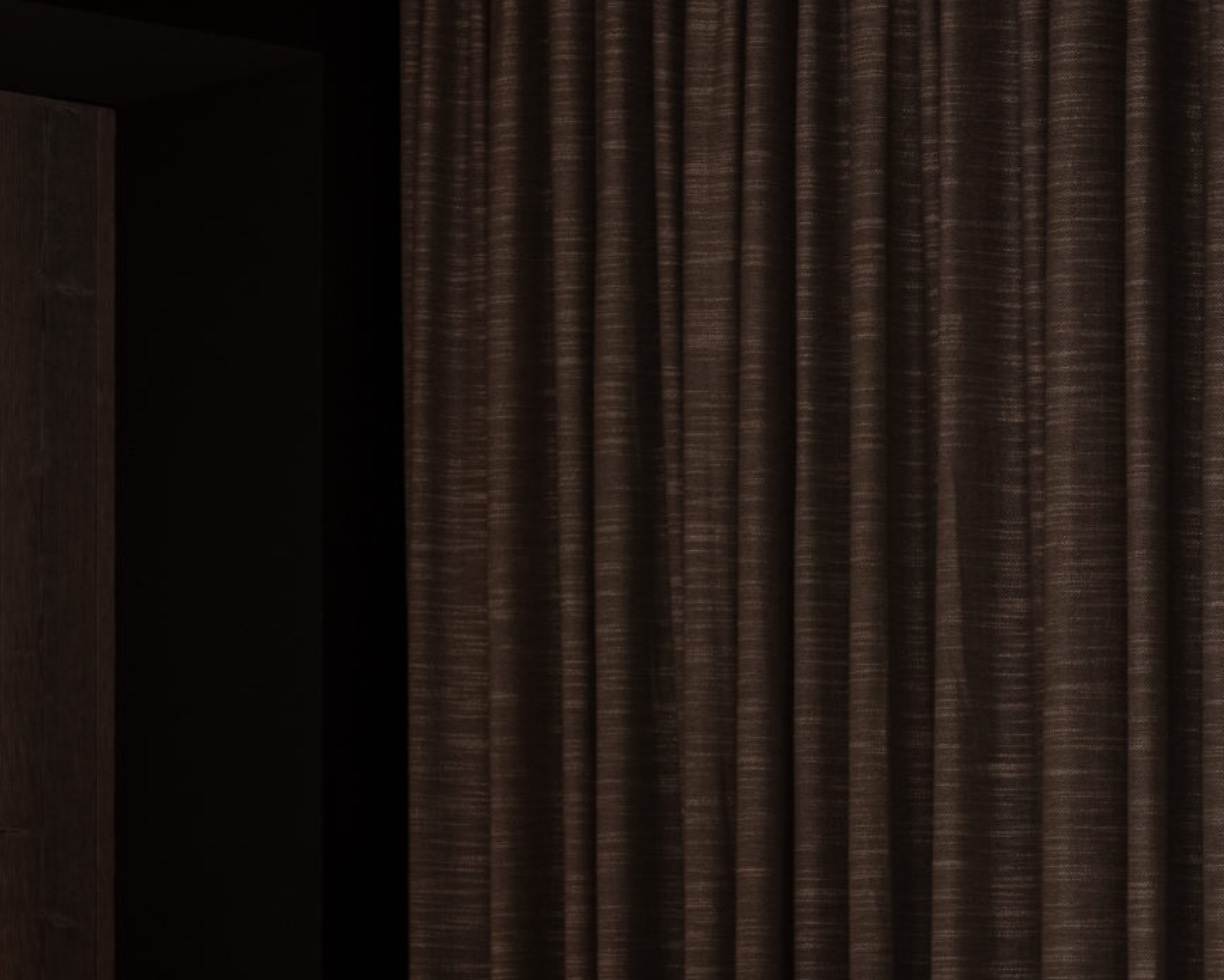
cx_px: 613
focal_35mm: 135
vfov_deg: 11.3
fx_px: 4891
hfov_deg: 14.3
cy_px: 1085
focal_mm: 49
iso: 200
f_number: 10
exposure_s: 1/10
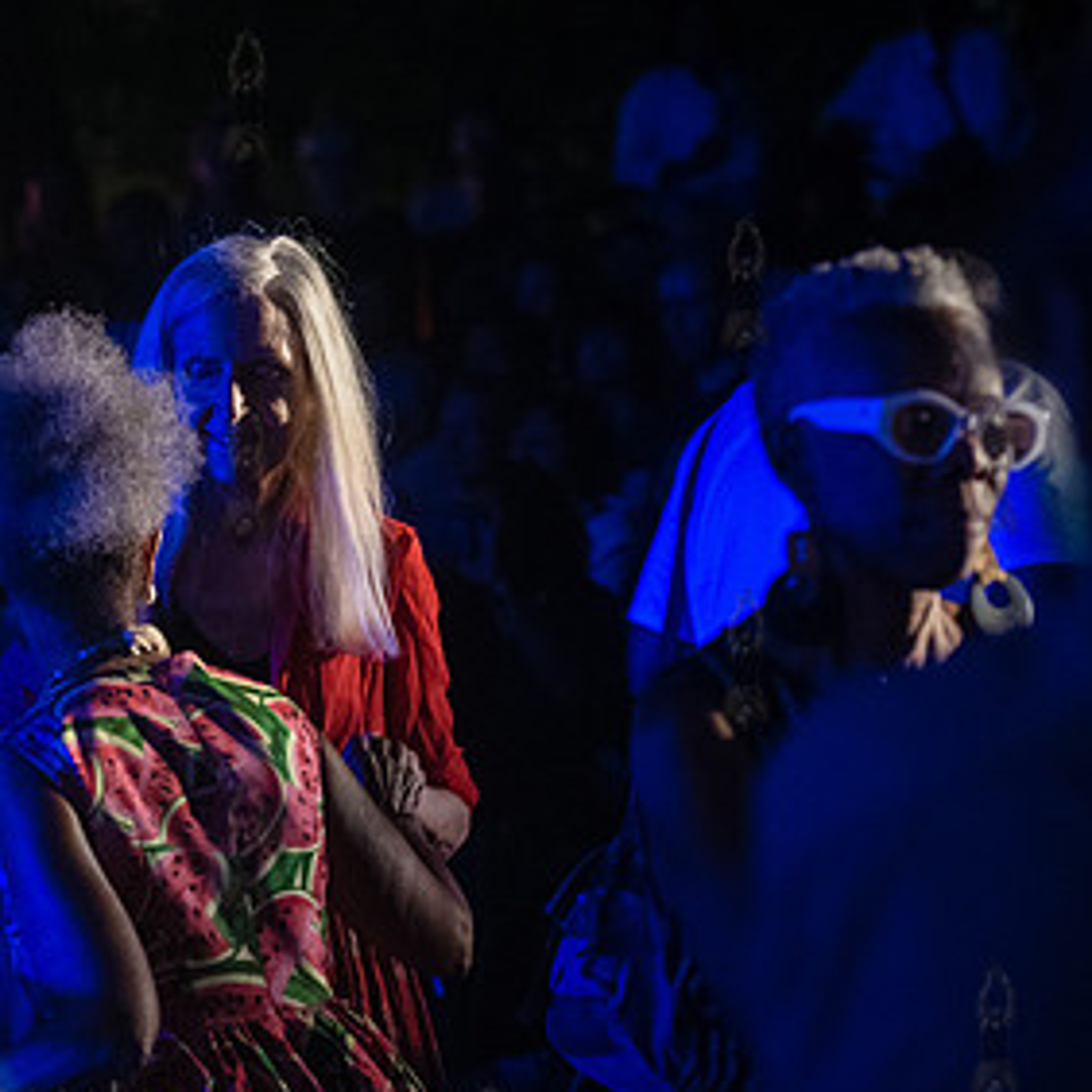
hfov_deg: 10.0
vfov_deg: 10.0
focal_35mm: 175
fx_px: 6246
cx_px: 244
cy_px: 467
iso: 5000
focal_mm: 100
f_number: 4
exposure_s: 1/200
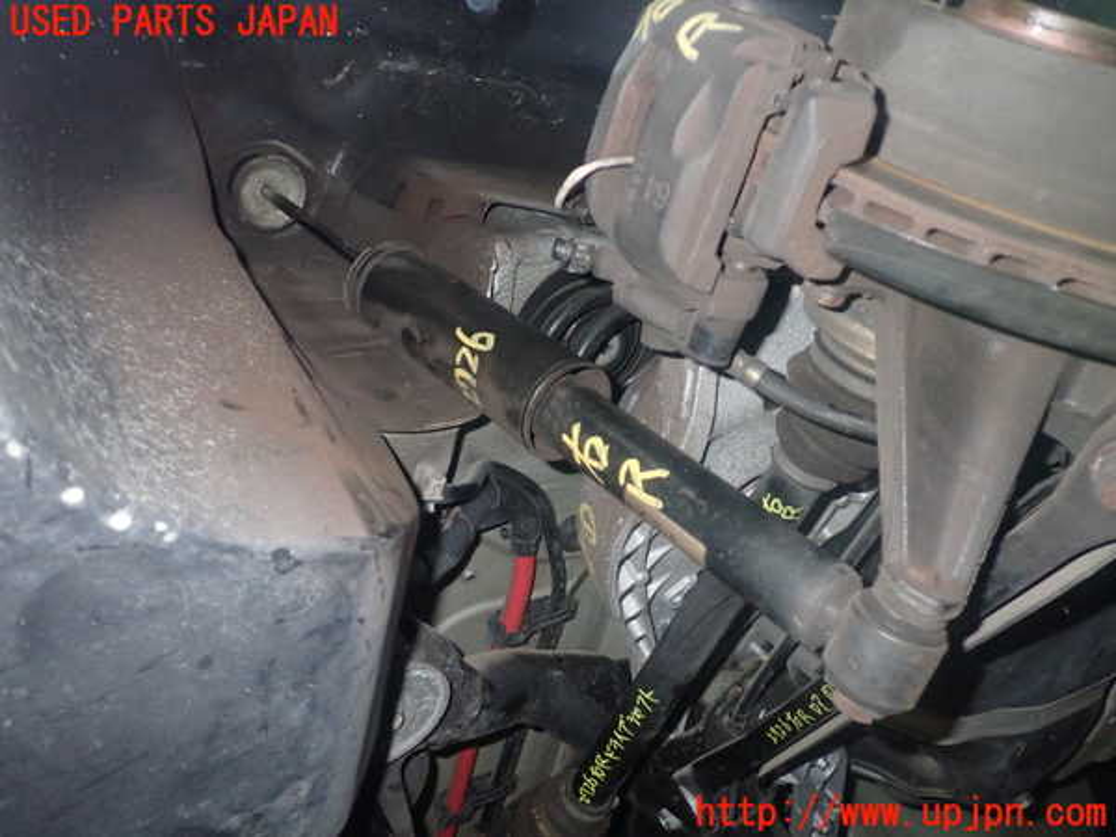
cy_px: 418
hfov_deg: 60.0
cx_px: 558
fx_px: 967
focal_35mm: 30
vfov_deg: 46.8
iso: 800
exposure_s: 1/30
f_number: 6.3
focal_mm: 5.4
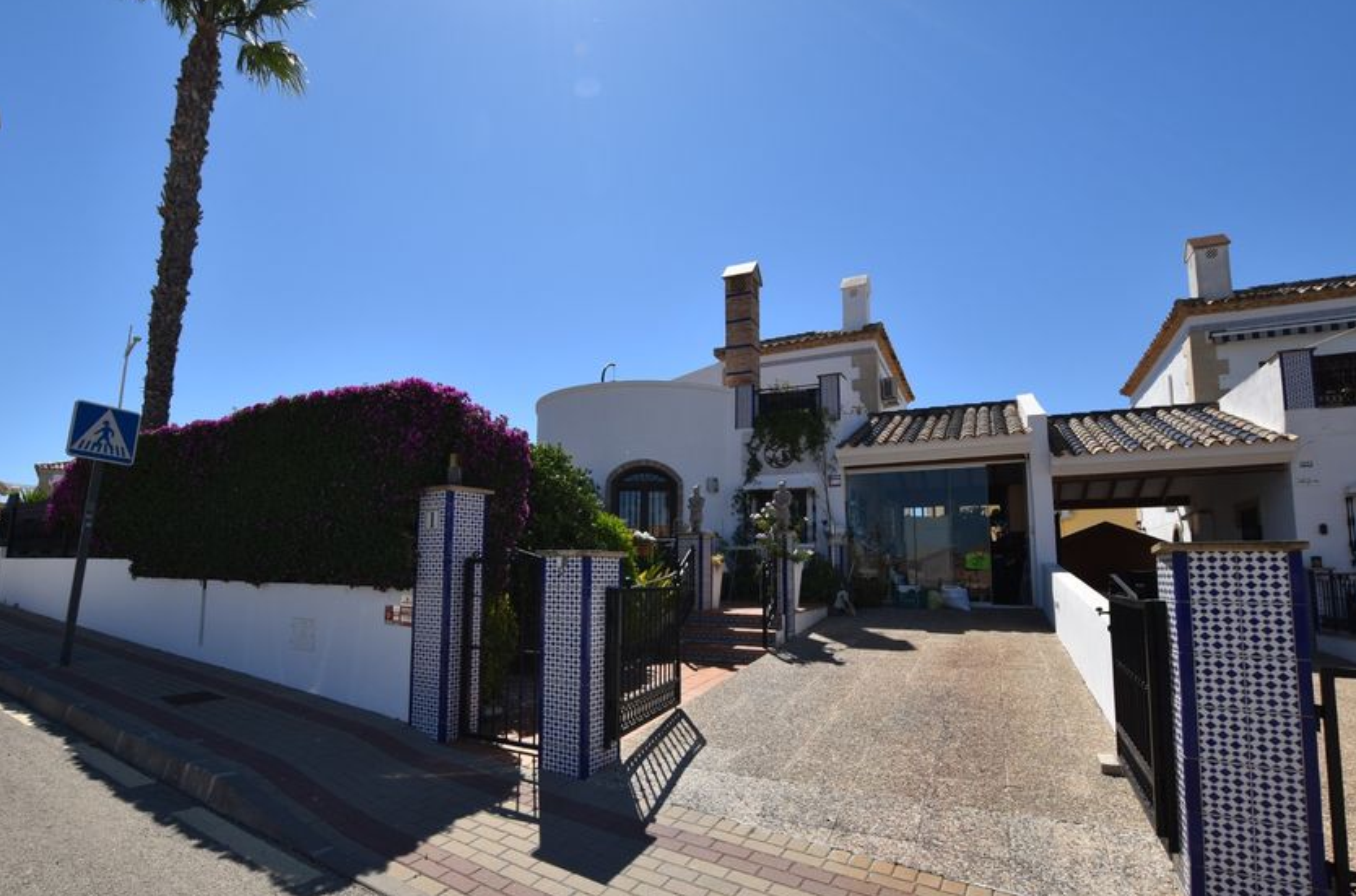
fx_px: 639
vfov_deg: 69.9
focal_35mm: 17
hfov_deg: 93.3
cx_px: 633
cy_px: 500
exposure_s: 1/640
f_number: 9
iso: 200
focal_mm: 10
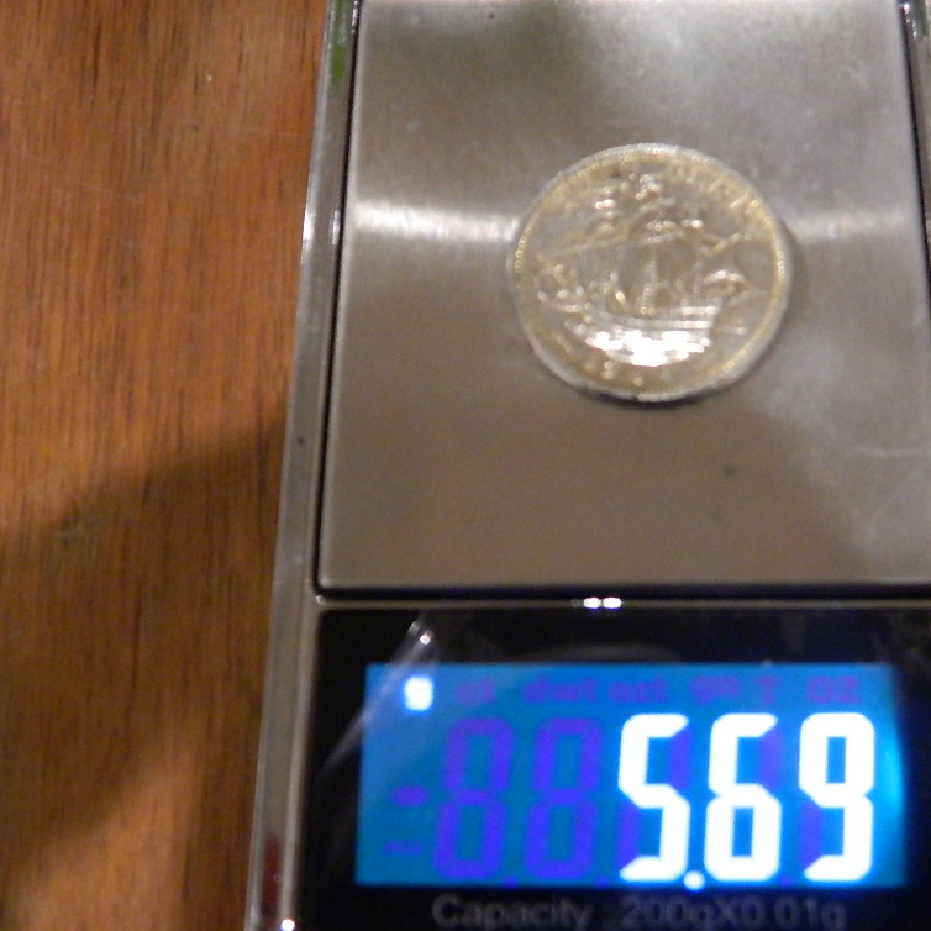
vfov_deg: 40.0
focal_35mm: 42
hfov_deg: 39.7
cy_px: 458
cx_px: 595
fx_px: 1278
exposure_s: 1/8
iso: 640
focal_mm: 6.2
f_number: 3.3
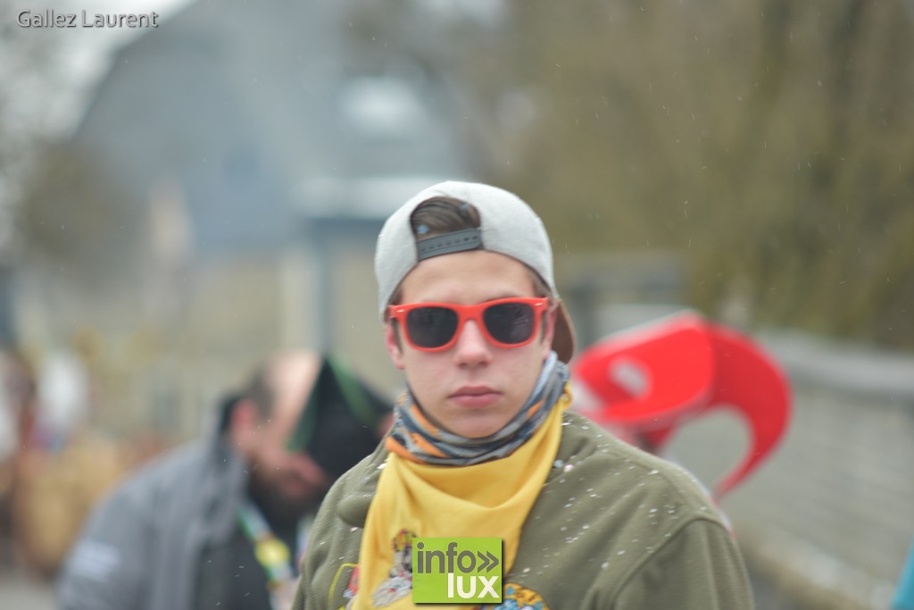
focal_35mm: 225
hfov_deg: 9.1
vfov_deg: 6.1
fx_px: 5713
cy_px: 305
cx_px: 457
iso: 320
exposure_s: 1/160
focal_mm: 150
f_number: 3.2
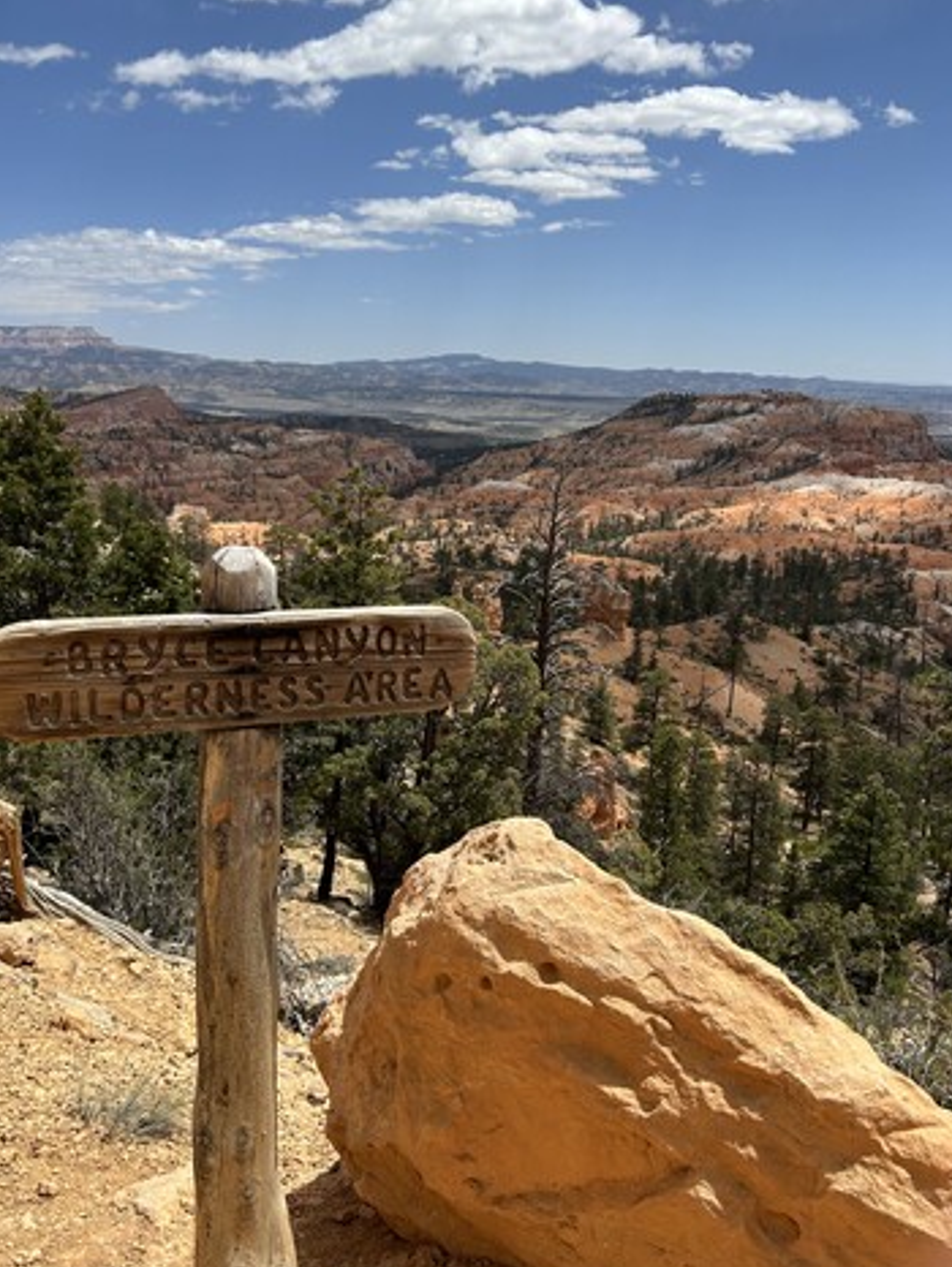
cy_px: 617
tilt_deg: -13.3
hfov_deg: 48.2
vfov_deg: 61.6
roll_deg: -1.2
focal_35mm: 29
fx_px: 1062
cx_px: 438
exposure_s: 1/6211
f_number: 1.5
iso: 50
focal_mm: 5.7
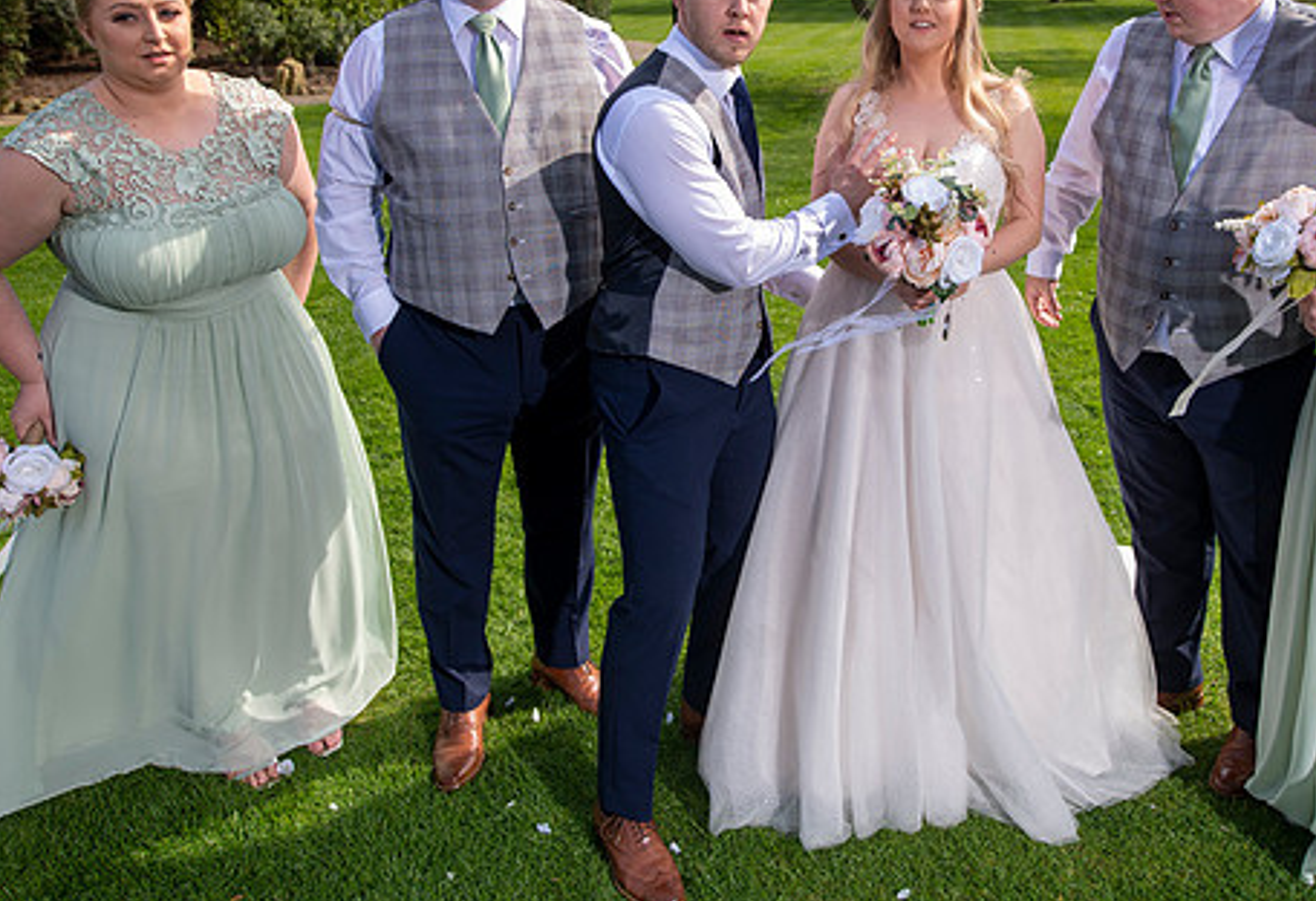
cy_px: 239
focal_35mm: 32
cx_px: 802
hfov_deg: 57.8
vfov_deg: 40.7
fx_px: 1179
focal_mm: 21
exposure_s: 1/400
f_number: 4.5
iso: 125
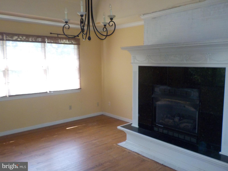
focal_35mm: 30
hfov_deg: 60.0
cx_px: 114
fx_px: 198
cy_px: 86
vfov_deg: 46.8
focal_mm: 4.1
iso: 250
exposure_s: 1/30
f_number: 3.3
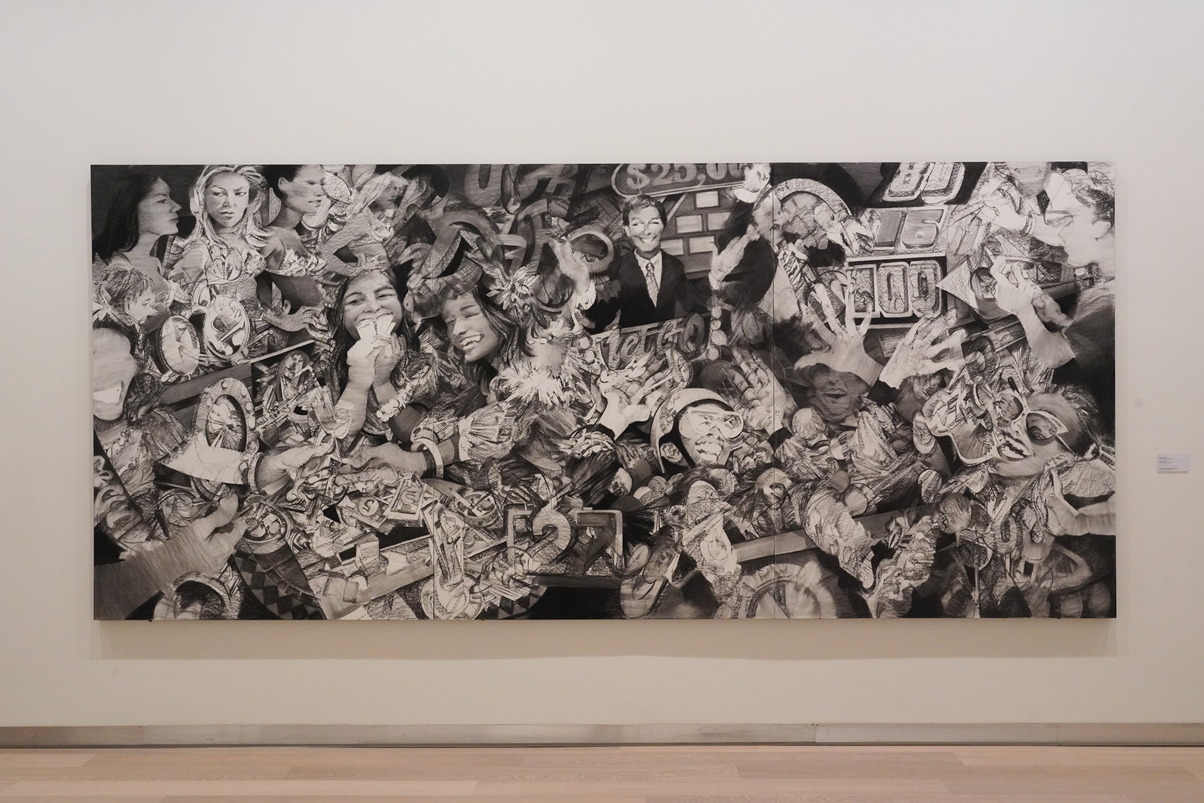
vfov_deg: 36.9
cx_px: 602
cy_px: 402
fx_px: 1204
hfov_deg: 53.1
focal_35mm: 36
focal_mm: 36
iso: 6400
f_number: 11
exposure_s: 1/80
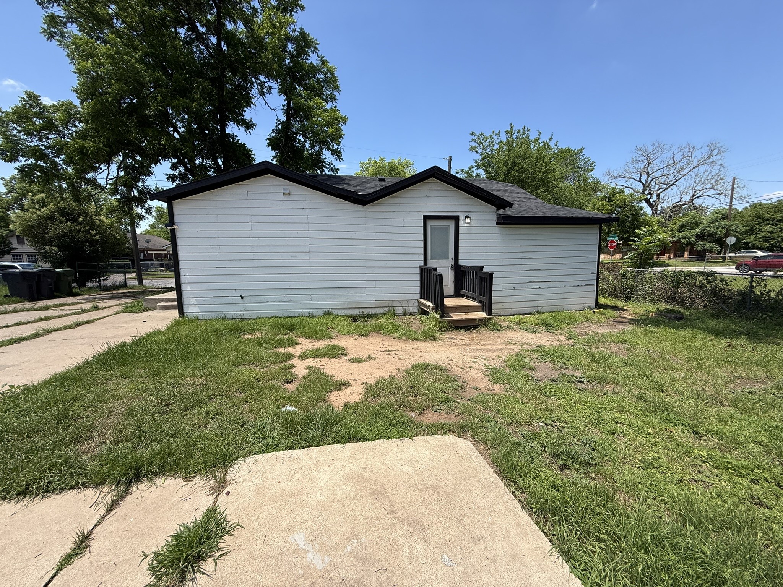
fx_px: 317
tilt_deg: -7.0
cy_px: 294
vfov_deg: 85.7
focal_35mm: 14
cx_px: 392
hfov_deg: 102.1
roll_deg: +0.9
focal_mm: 2.22
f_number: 2.2
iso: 50
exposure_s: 1/1259
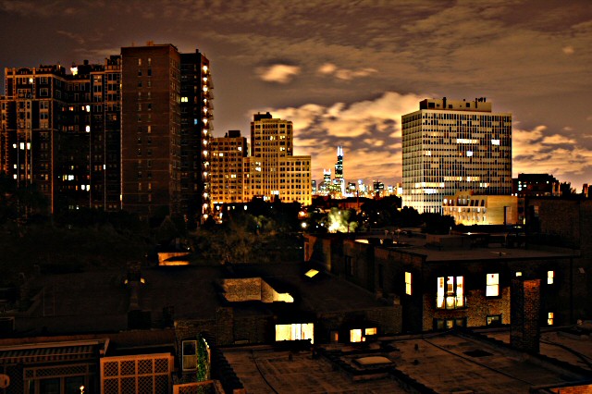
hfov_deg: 53.2
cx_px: 296
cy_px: 197
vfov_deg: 36.8
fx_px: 592
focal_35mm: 36
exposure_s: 6
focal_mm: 24
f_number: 3.8
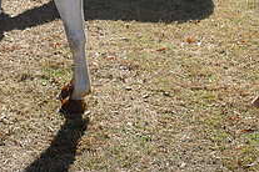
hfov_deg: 23.7
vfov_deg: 15.3
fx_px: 604
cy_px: -68
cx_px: 44
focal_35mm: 84
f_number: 3.5
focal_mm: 30
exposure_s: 1/640
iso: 64
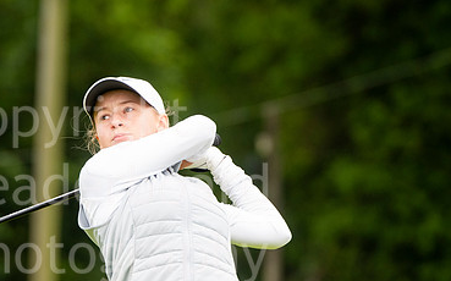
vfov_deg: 2.7
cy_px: 196
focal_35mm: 481
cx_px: 112
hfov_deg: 4.4
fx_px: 5908
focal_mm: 200
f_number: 4
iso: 1250
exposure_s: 1/1000
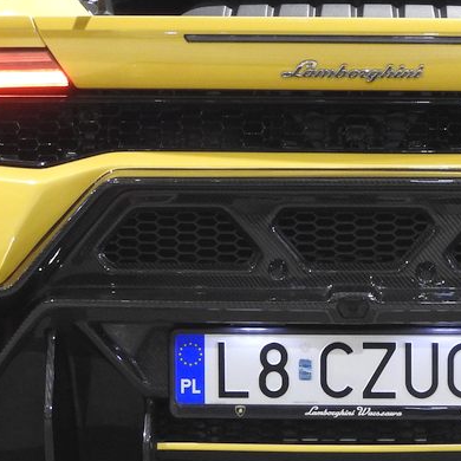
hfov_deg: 9.9
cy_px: 264
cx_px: 353
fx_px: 2667
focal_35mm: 177
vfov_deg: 9.9
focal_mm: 11.6
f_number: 4.2
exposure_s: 1/8
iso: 400
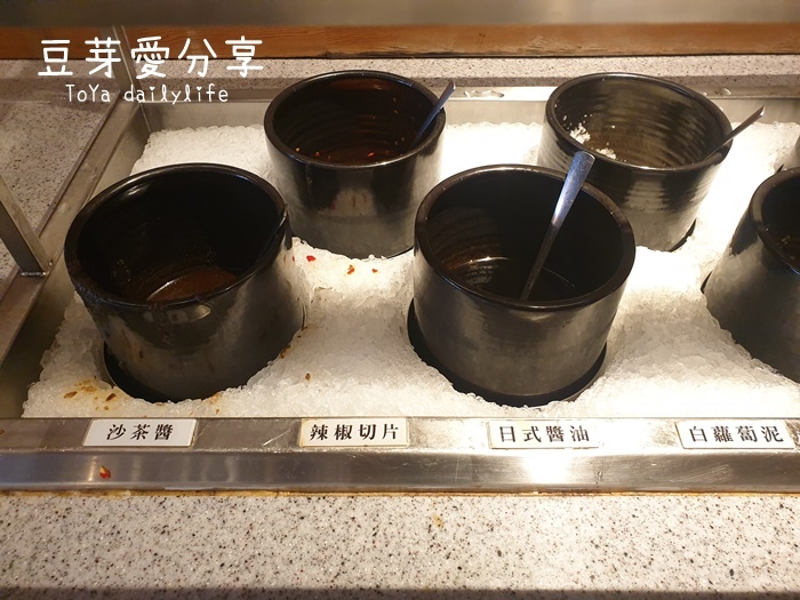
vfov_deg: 53.1
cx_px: 400
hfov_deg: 67.3
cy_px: 300
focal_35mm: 26
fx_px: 601
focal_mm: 4.3
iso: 250
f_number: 2.4
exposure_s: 1/25
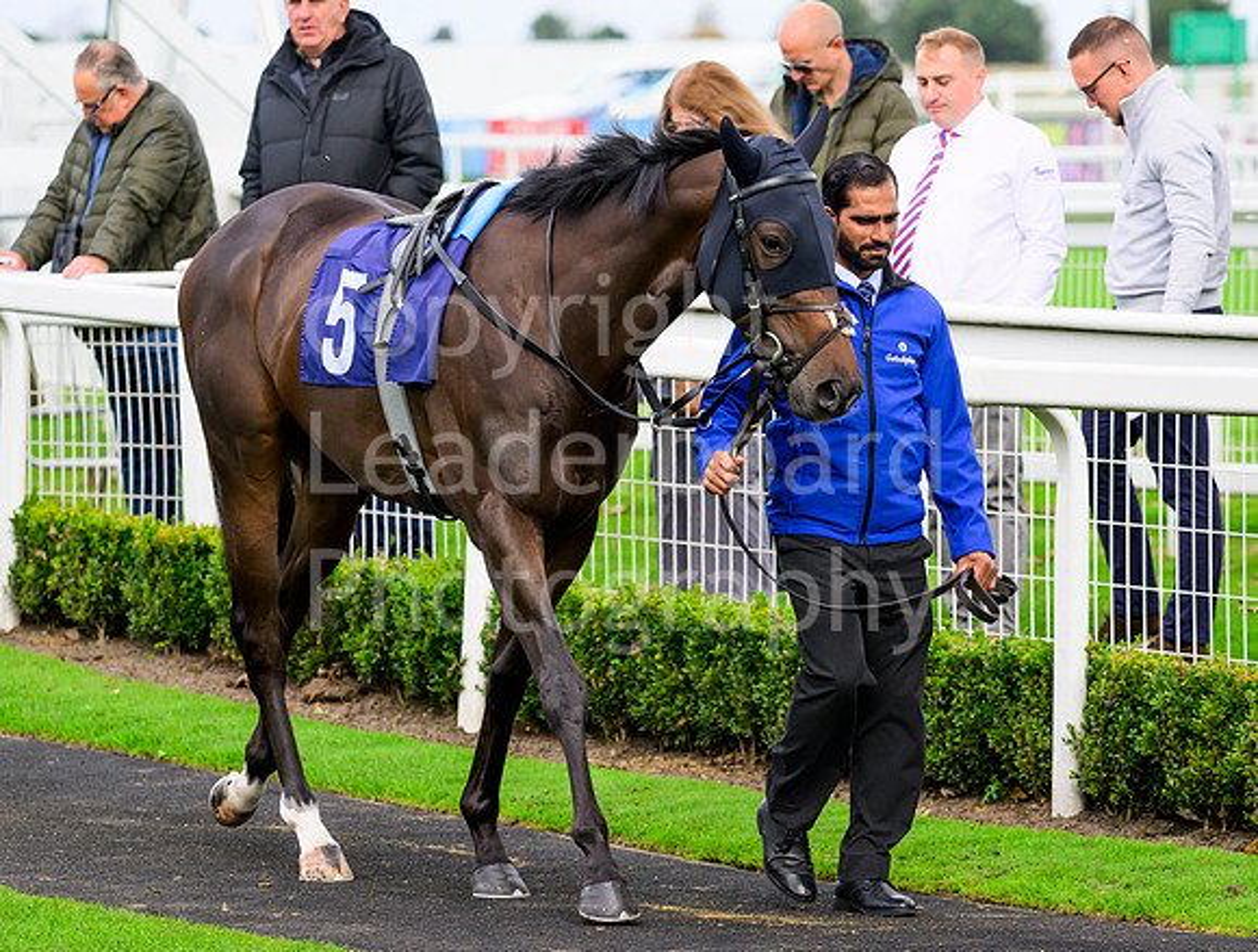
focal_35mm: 247
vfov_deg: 6.1
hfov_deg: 8.0
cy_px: 530
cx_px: 592
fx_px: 9001
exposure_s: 1/1000
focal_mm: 185
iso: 1000
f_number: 5.6
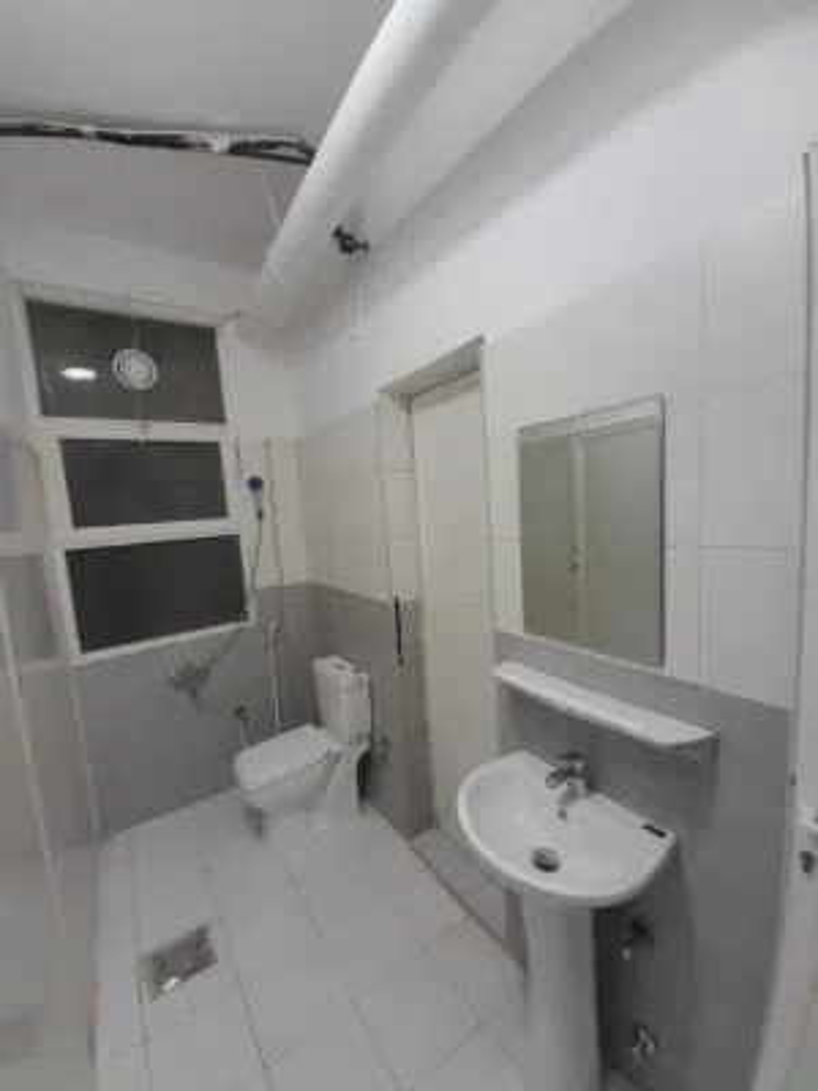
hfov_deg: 89.9
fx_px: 410
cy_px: 546
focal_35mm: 13
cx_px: 409
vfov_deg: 106.2
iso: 64
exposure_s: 1/50
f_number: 2.2
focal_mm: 1.13
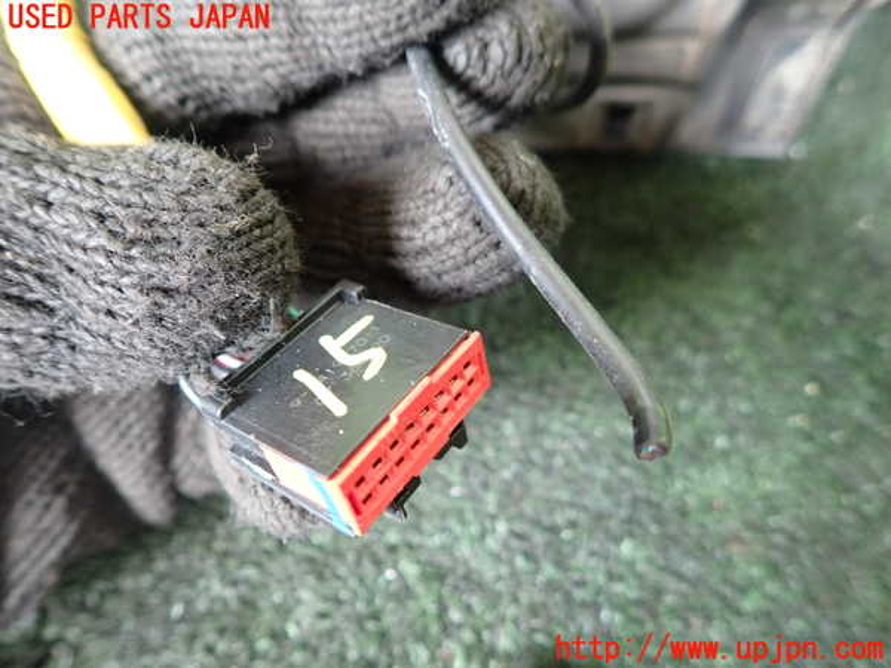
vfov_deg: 54.9
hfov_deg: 69.4
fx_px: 643
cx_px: 446
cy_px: 334
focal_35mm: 25
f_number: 2
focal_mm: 4.5
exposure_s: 1/30
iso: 200
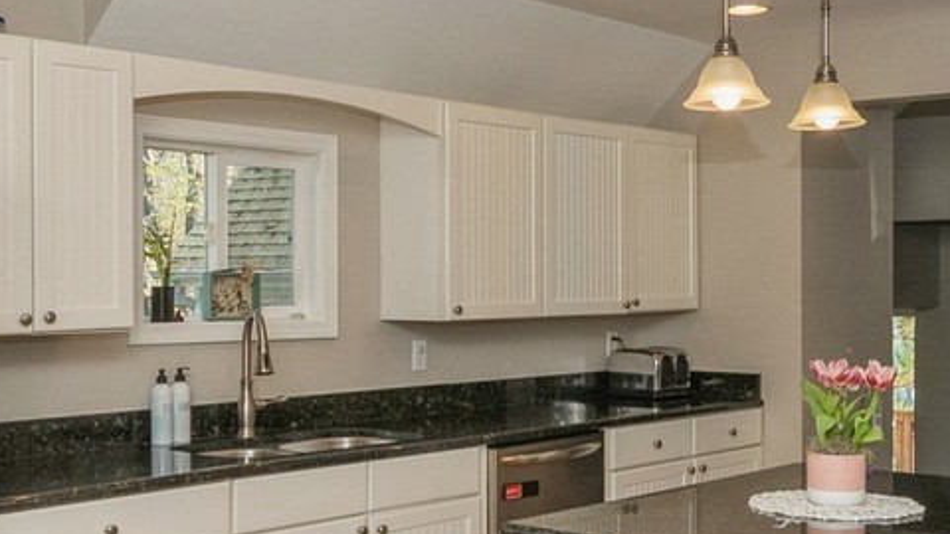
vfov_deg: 22.6
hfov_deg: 39.1
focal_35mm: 53
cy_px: 269
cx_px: 526
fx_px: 1335
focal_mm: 10
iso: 250
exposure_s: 1/160
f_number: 7.1
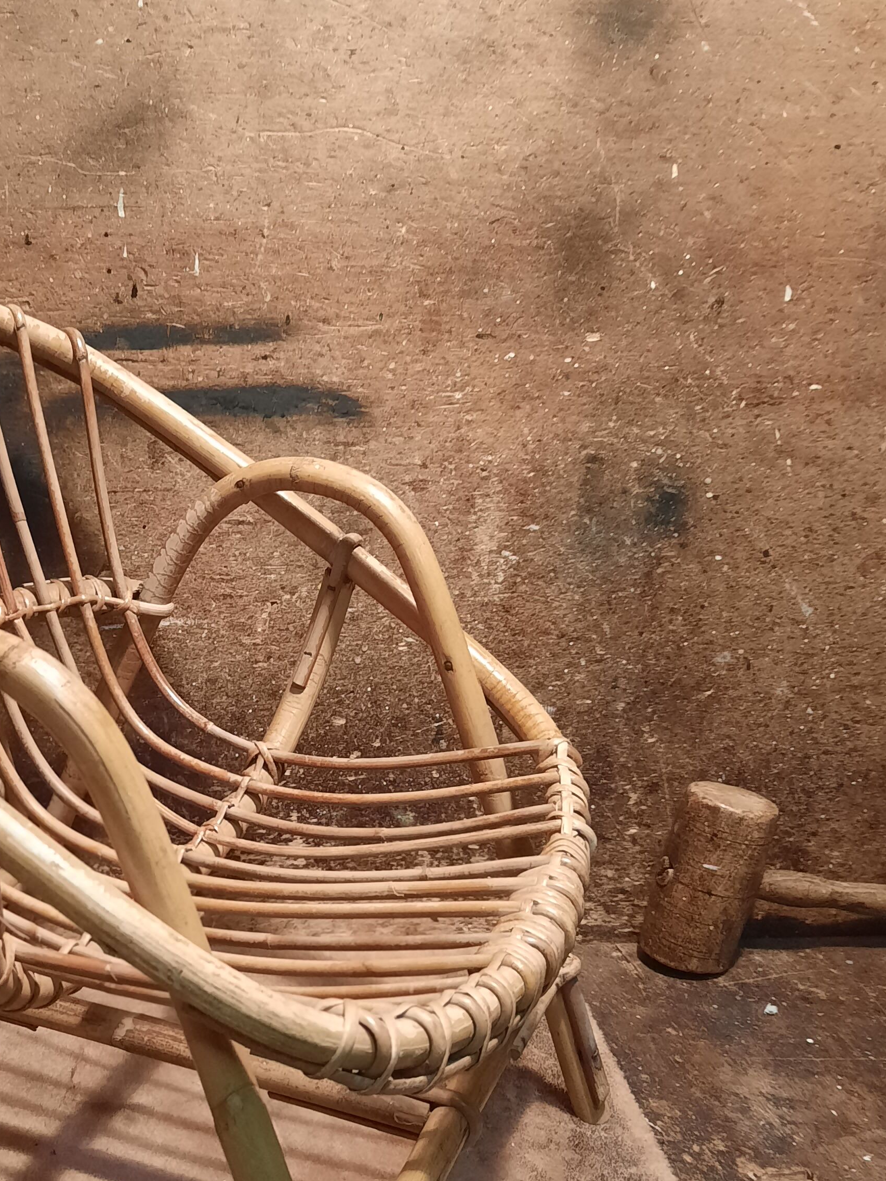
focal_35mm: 44
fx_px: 1501
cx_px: 240
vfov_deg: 42.6
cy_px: 745
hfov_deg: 32.4
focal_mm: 4.6
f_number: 2
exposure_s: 1/50
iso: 320
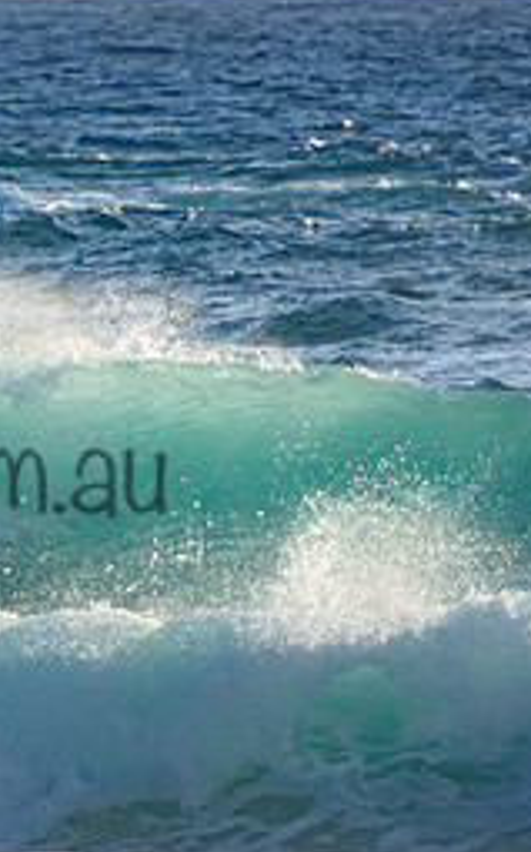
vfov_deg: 1.6
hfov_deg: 1.0
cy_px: 436
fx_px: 31451
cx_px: -187
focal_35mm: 1356
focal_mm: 390
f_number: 5.6
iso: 280
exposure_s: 1/2000
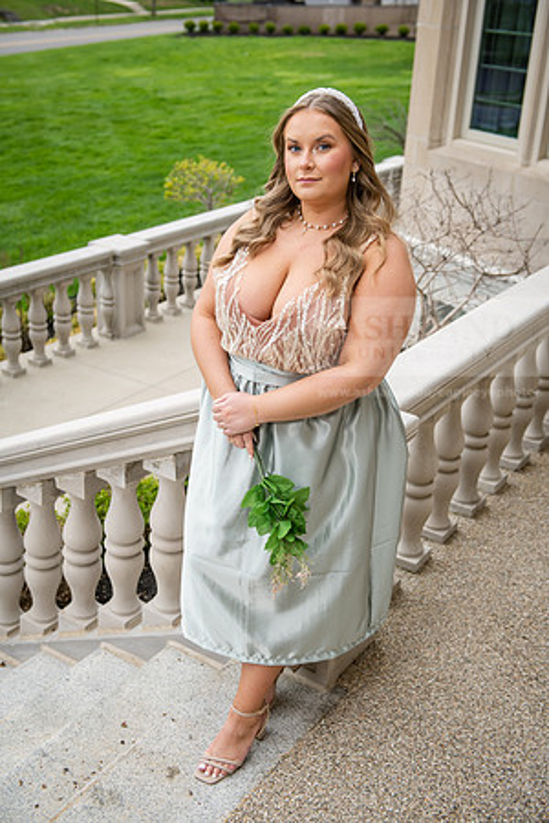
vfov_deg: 44.5
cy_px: 412
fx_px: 1006
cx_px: 274
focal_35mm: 44
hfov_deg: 30.5
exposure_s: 1/320
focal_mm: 44
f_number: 4
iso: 250
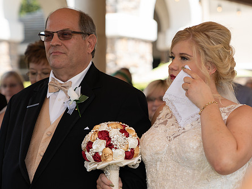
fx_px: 815
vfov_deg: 13.2
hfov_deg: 17.5
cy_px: 119
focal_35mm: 112
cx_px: 169
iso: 100
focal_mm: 69
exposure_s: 1/250
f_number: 2.8
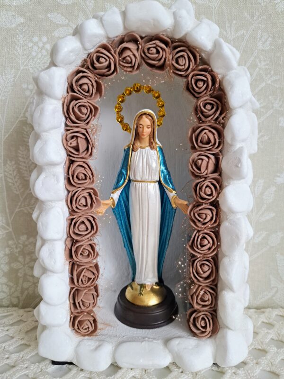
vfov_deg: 71.6
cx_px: 142
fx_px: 263
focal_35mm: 24
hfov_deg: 56.8
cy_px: 190
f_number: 1.8
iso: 320
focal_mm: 5.23
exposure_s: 1/60
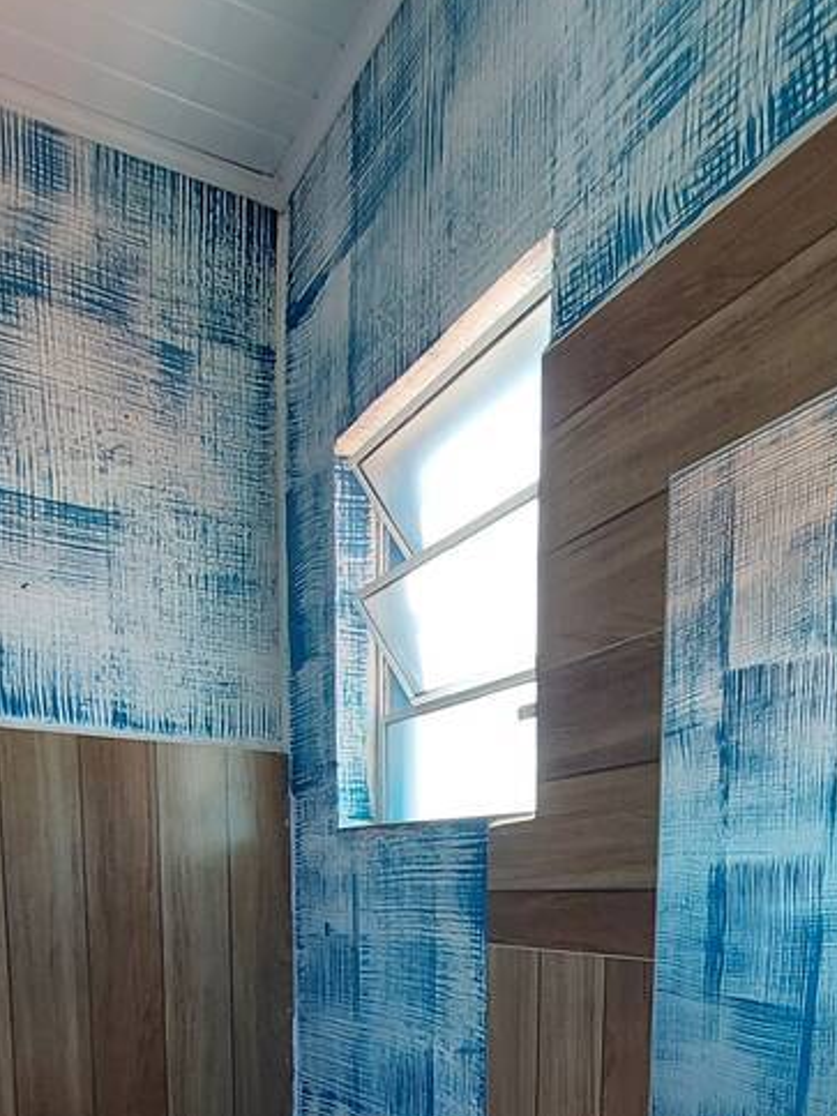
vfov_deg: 51.8
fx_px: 935
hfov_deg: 48.1
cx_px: 470
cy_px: 1068
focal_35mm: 29
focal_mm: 1.74
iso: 50
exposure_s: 1/60
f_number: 2.2
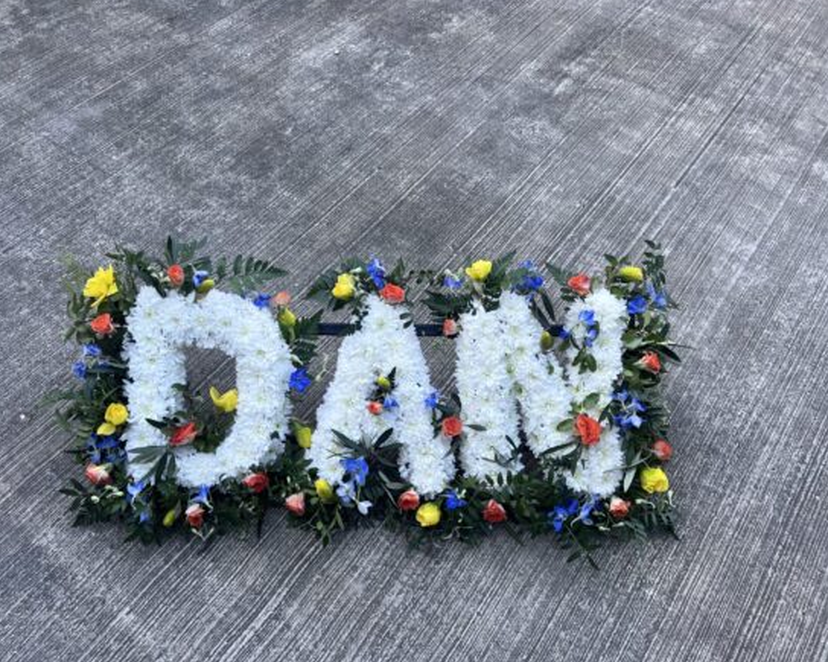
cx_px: 402
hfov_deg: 62.2
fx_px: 686
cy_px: 327
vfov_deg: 51.5
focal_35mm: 28
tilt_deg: -56.3
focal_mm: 5.7
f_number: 1.5
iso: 40
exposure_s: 1/279
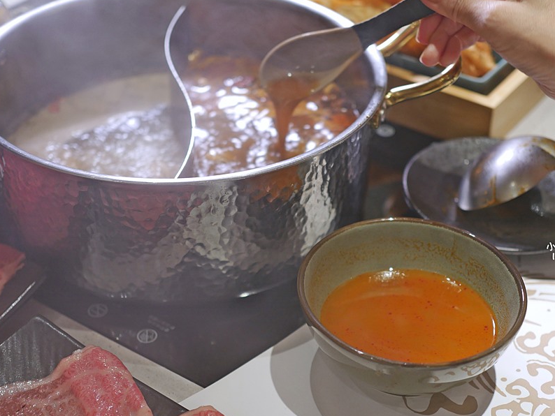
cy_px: 224
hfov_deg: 30.7
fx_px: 1010
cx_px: 319
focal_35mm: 63
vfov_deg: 23.3
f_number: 1.8
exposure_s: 1/60
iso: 250
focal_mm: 25
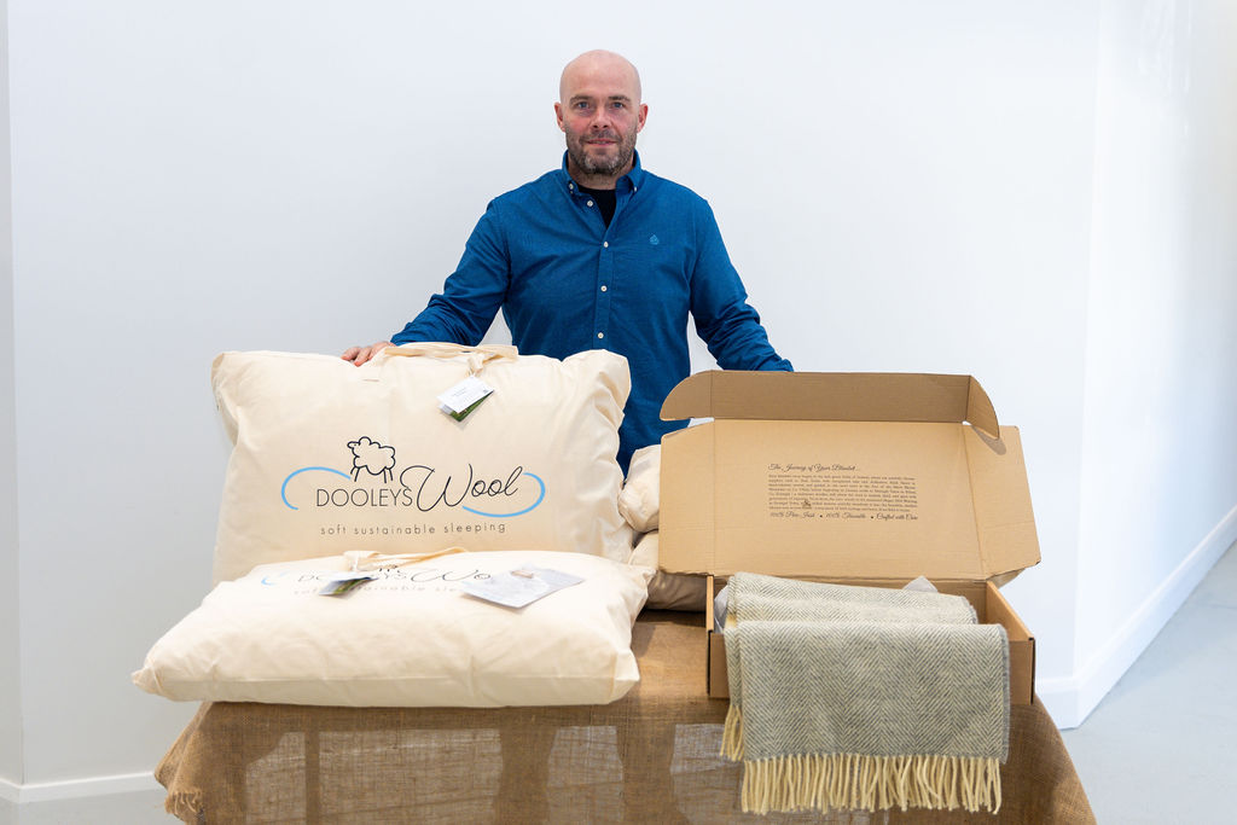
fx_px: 1376
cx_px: 649
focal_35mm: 40
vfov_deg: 33.3
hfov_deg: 48.4
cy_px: 359
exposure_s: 1/250
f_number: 2.8
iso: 400
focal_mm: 33.1
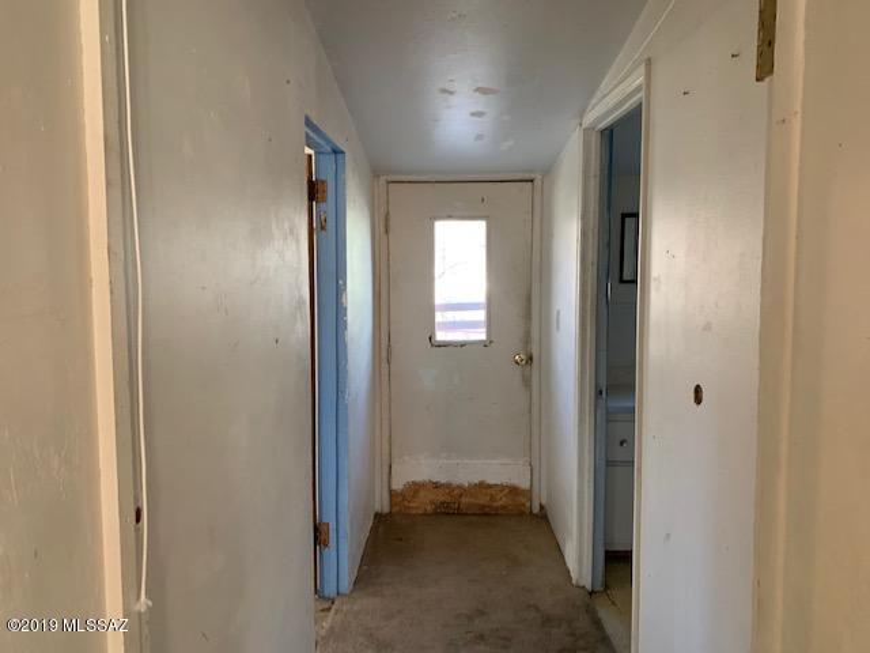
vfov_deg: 53.1
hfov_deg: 67.3
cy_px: 326
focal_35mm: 26
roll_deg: -0.4
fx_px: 653
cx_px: 435
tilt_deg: -4.4
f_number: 1.8
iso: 200
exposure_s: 1/60
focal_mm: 4.25
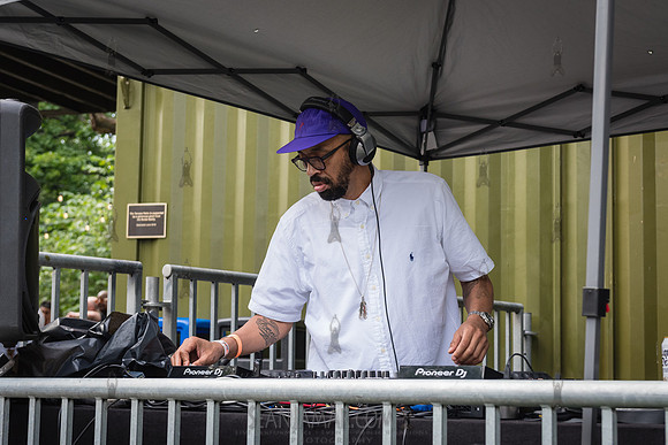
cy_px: 227
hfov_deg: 29.5
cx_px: 373
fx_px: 1267
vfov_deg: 20.0
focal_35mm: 68
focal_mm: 58
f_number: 4.5
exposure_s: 1/400
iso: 1000
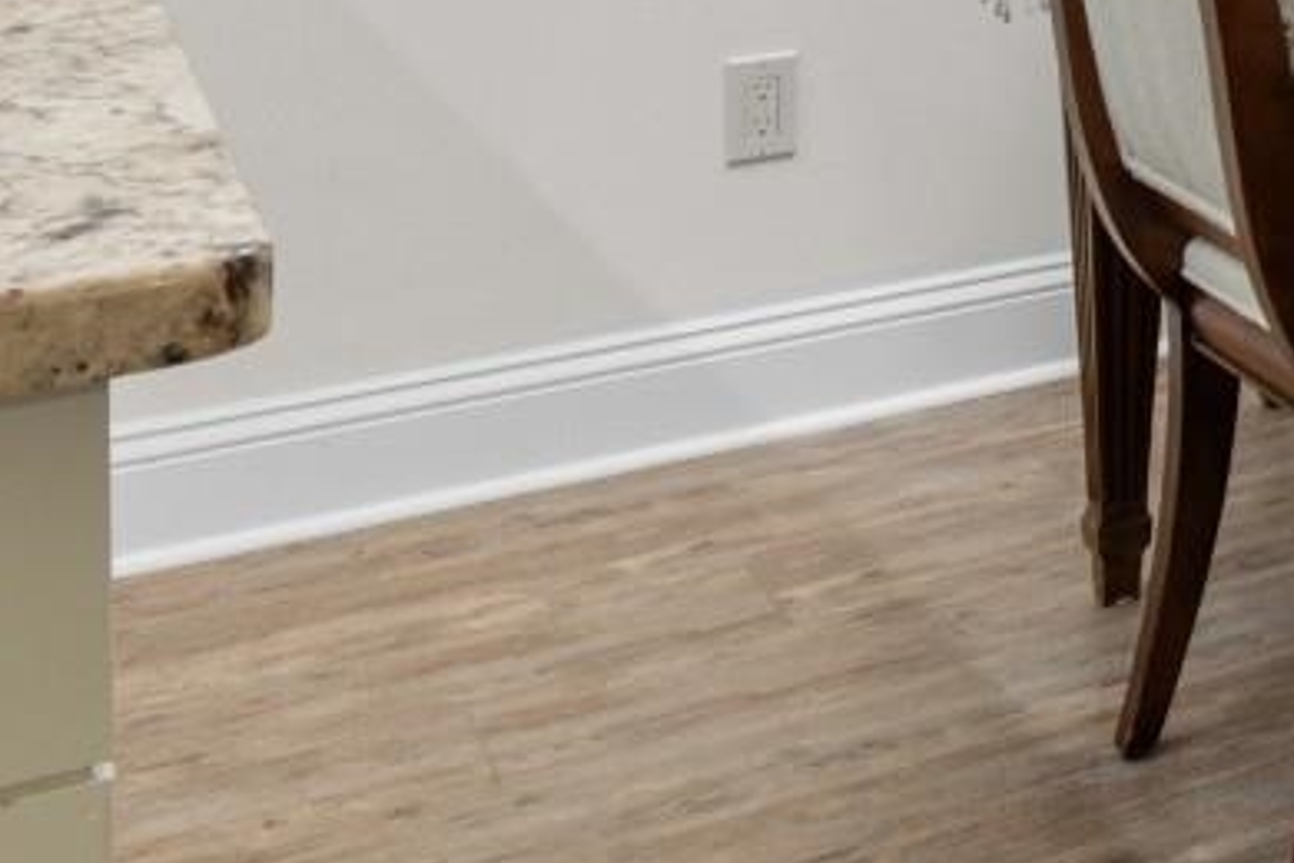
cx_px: 2286
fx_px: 2839
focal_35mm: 79
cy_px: -680
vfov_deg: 15.0
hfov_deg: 19.6
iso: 100
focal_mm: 13
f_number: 4.8
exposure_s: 1/3
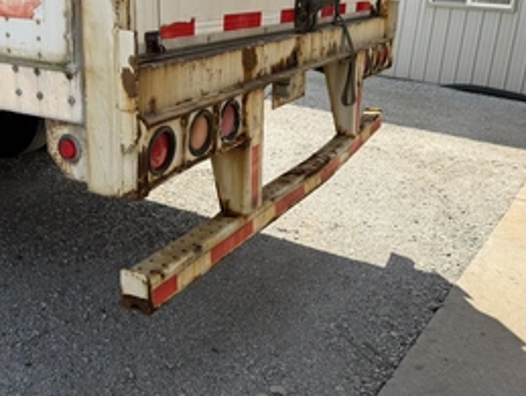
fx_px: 563
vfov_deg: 38.4
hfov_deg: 49.7
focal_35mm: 37
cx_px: 209
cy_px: 140
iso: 80
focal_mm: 6.76
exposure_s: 1/2000
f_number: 1.78
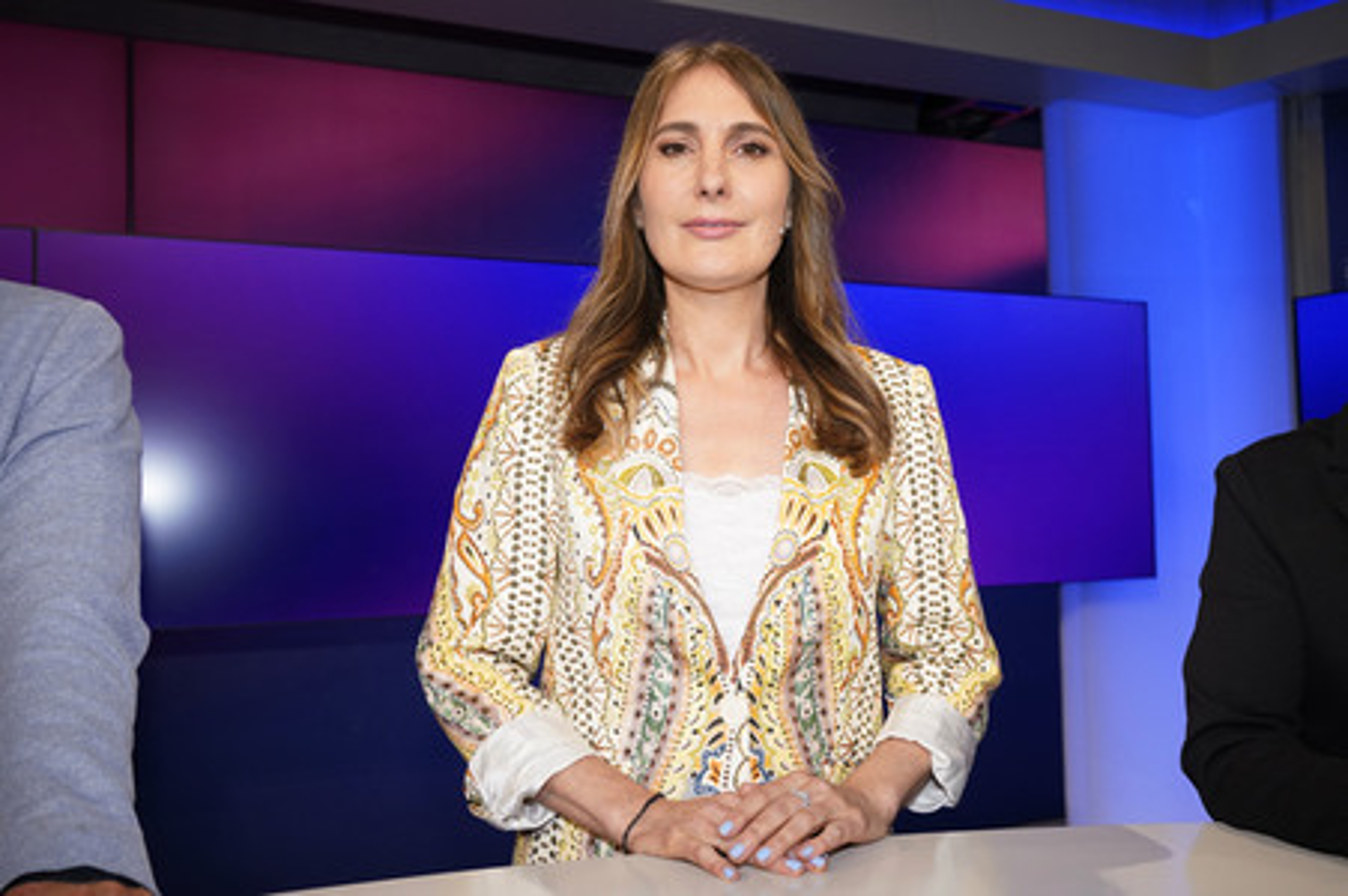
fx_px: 1048
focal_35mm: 28
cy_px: 448
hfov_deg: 65.5
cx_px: 674
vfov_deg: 46.3
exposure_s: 1/125
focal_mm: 28
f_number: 5
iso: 2000
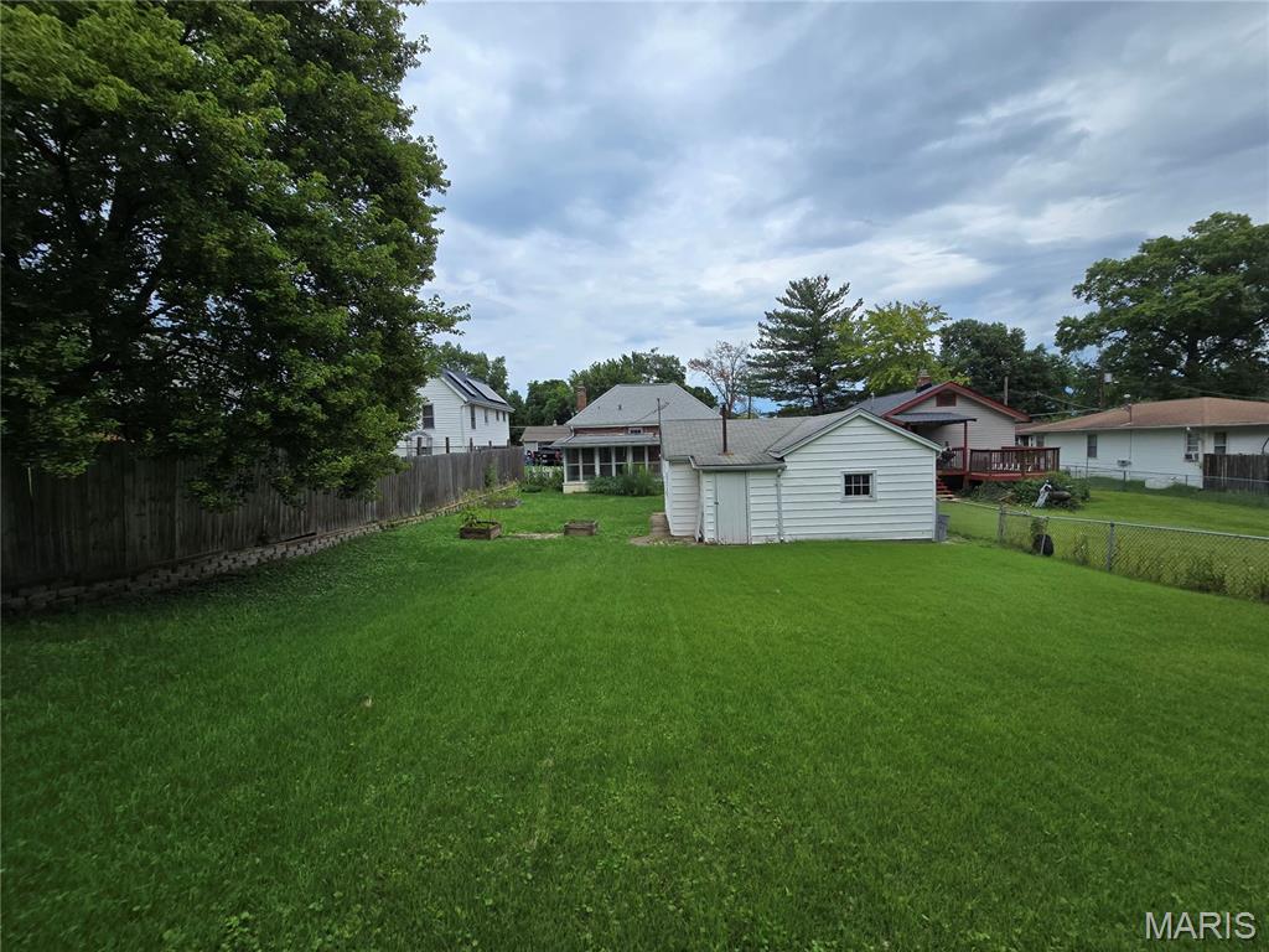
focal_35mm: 13
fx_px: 477
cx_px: 634
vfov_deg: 89.9
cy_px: 476
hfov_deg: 106.2
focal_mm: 2.2
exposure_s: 1/2643
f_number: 2.2
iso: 50
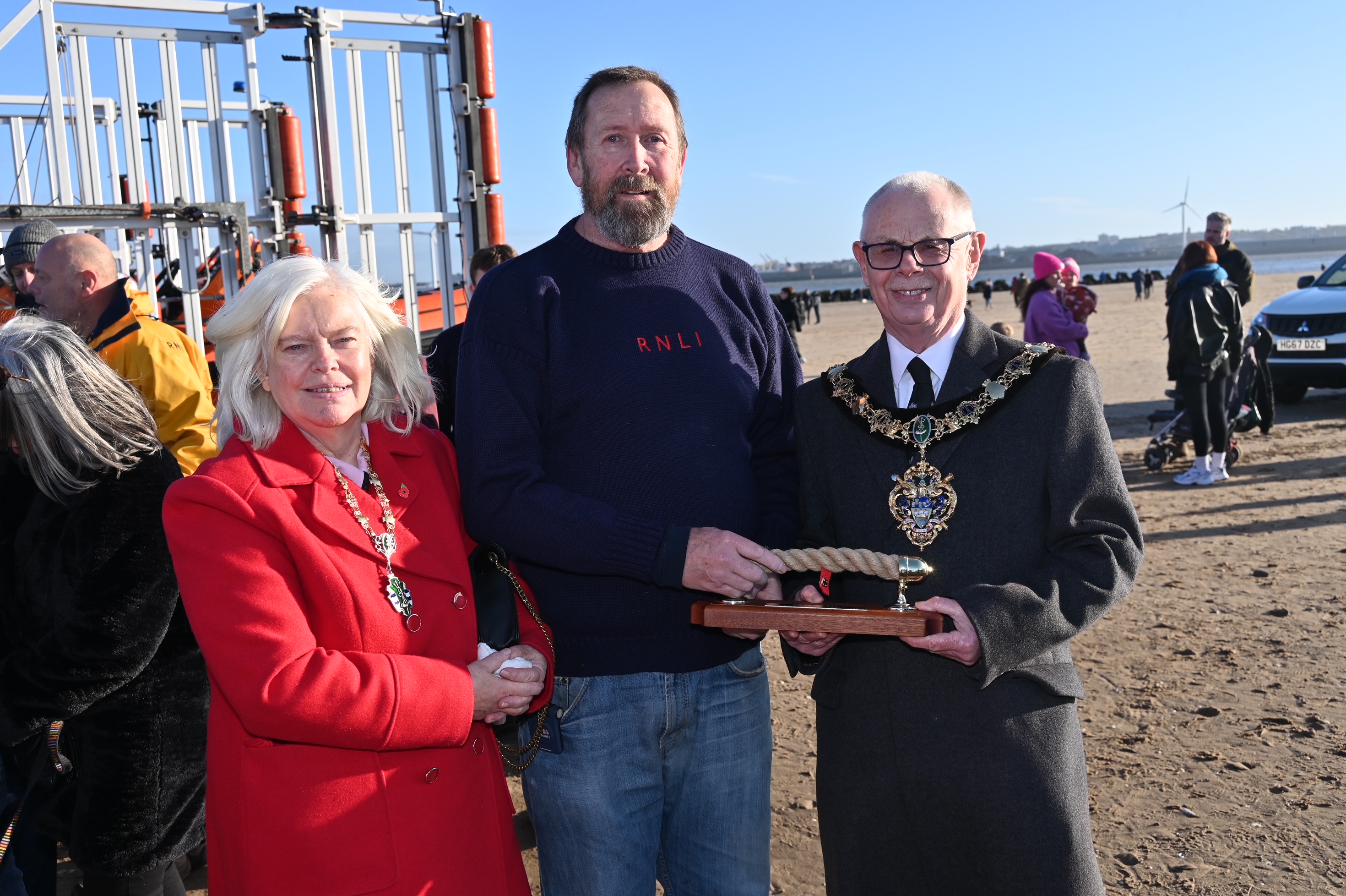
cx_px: 666
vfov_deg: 36.8
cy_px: 456
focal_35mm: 36
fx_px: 1345
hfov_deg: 53.2
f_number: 7.1
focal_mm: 35
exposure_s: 1/500
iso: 200
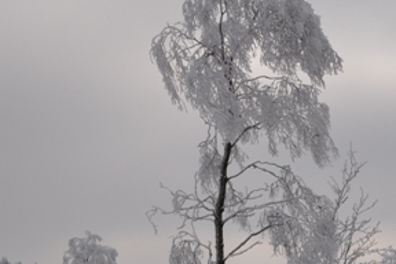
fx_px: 1463
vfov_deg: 10.3
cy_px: 94
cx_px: 443
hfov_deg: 15.0
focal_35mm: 133
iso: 200
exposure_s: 1/400
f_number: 11
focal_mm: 32
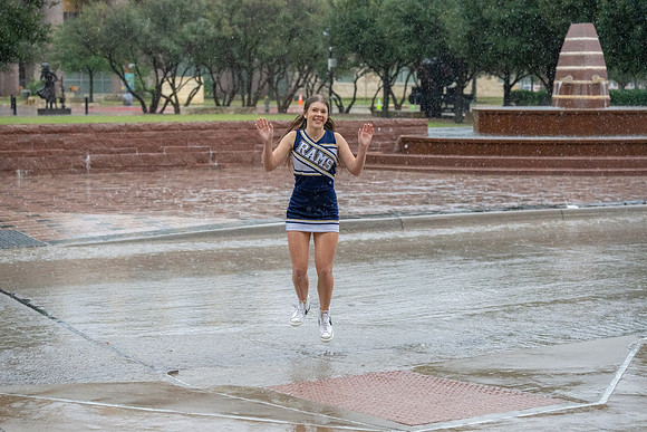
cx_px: 324
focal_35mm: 70
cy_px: 216
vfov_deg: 19.5
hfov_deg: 28.8
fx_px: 1258
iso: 6400
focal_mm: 70
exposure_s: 1/1000
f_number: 3.5
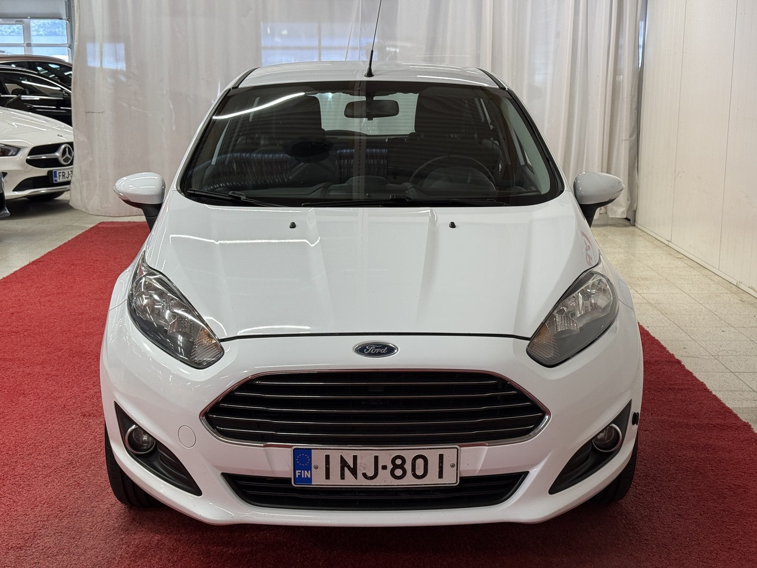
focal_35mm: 48
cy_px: 284
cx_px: 378
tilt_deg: -10.6
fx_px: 1050
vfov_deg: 30.3
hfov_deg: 39.7
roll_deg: +0.0
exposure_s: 1/121
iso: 64
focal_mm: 6.76
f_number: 1.78
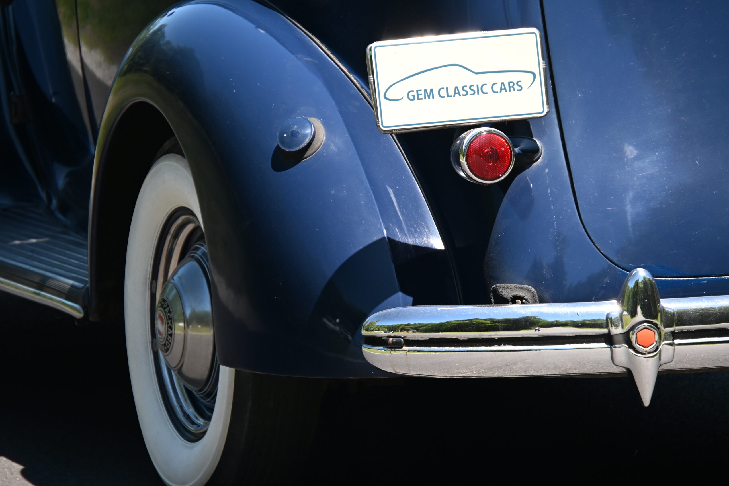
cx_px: 364
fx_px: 5710
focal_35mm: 282
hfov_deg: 7.3
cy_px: 243
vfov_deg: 4.9
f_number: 6
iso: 500
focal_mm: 188
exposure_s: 1/250
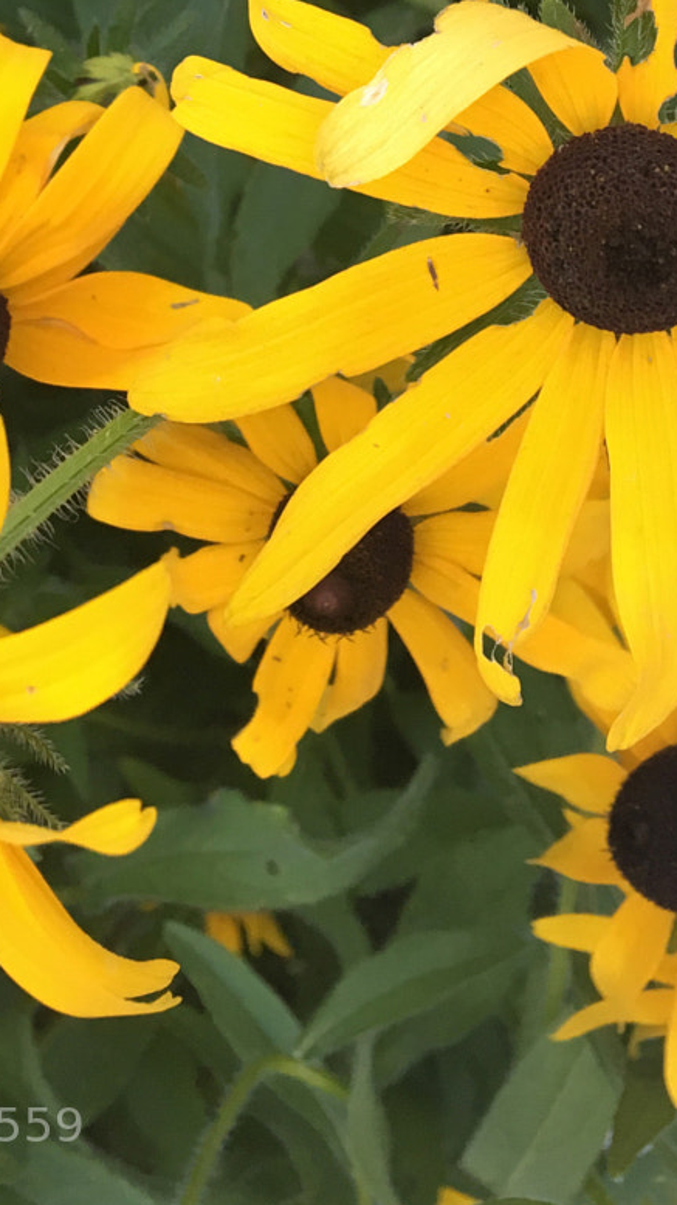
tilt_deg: -60.1
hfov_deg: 18.4
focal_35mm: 65
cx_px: 201
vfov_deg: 30.2
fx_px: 2077
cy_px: 8
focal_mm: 4.15
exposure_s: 1/30
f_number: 2.2
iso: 32
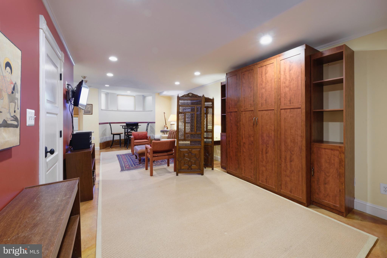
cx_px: 194
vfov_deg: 81.2
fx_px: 151
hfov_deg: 104.2
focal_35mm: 14
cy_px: 129
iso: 400
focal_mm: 14
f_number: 14
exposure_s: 1/10
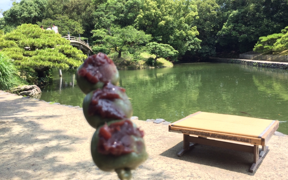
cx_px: 151
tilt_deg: -8.7
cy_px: 83
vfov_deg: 38.3
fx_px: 259
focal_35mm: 33
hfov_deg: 58.1
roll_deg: +0.5
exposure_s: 1/672
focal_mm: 4.15
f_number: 2.2
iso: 32
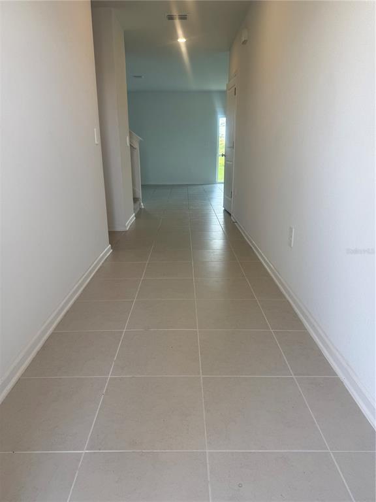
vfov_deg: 71.6
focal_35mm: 24
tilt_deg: -15.0
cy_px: 251
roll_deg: -0.2
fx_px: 348
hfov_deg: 56.8
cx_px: 188
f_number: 1.78
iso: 80
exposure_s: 1/235
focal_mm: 6.76
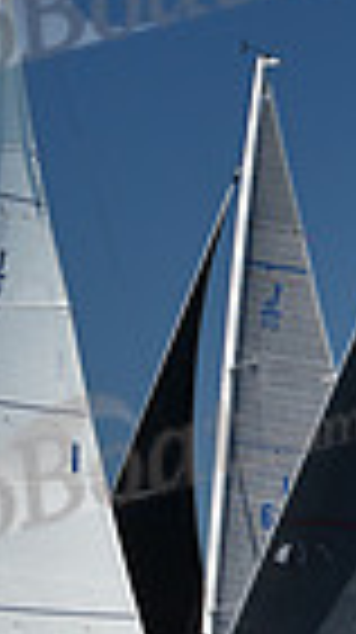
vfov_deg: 7.1
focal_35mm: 302
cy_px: 193
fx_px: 5083
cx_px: 602
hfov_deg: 4.0
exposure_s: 1/800
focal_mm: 70
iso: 250
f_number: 5.6
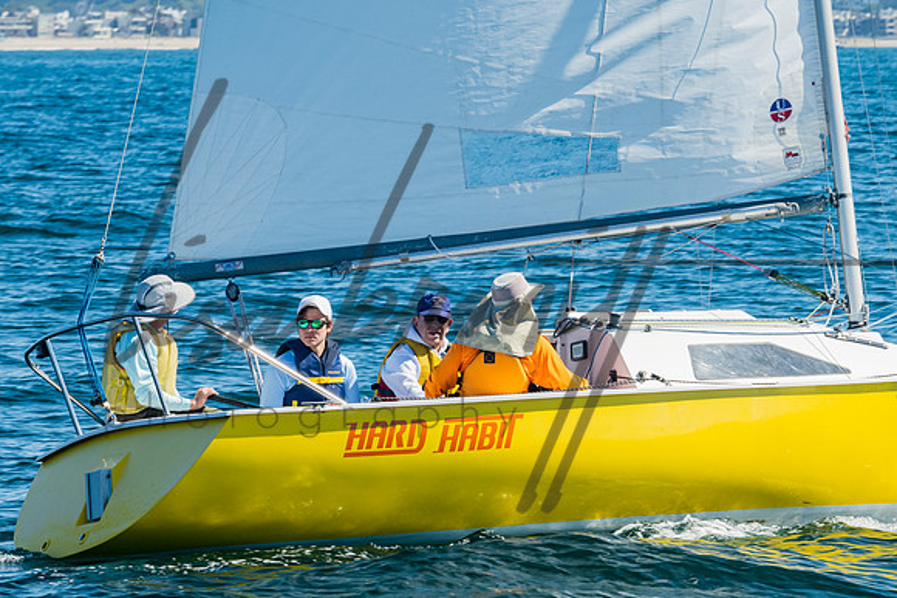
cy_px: 222
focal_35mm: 251
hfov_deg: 8.2
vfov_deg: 5.5
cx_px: 472
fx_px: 6263
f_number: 10
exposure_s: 1/200
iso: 400
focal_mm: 155
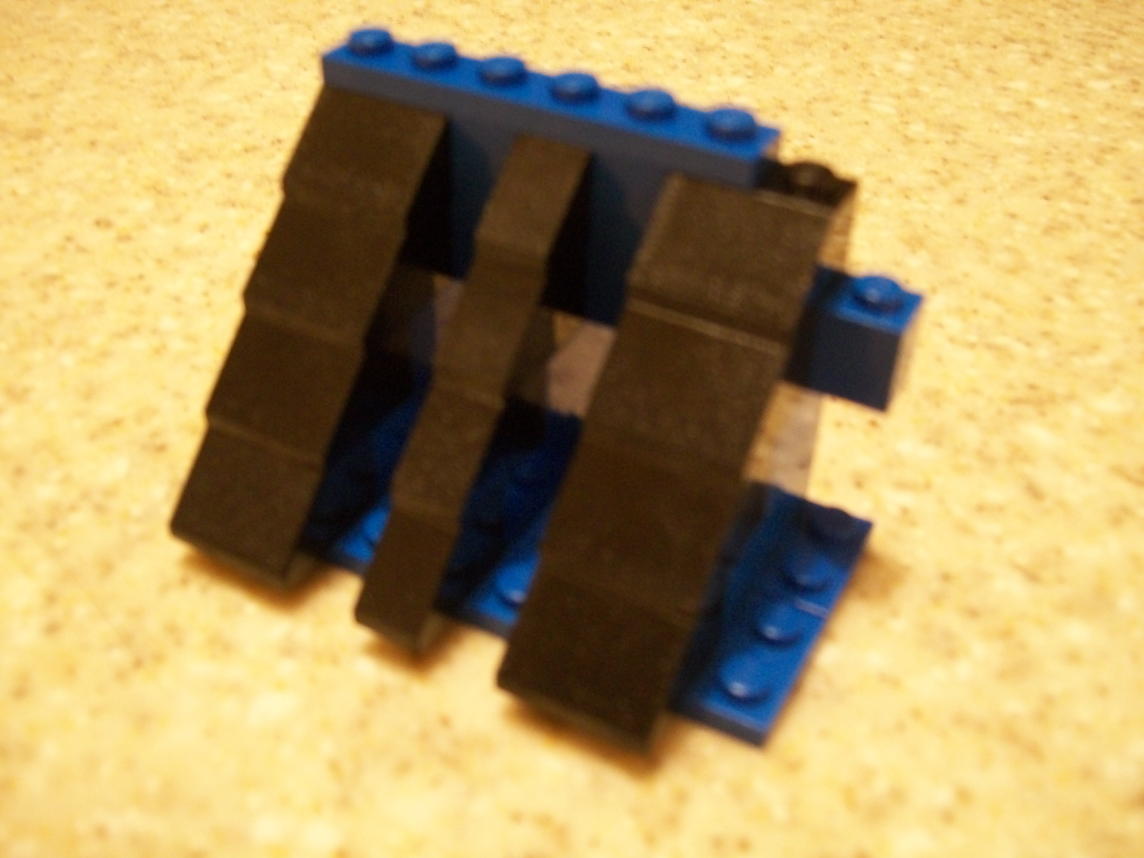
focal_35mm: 36
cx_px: 572
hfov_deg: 51.4
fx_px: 1190
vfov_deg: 39.7
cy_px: 429
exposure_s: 1/8
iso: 192
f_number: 2.7
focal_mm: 6
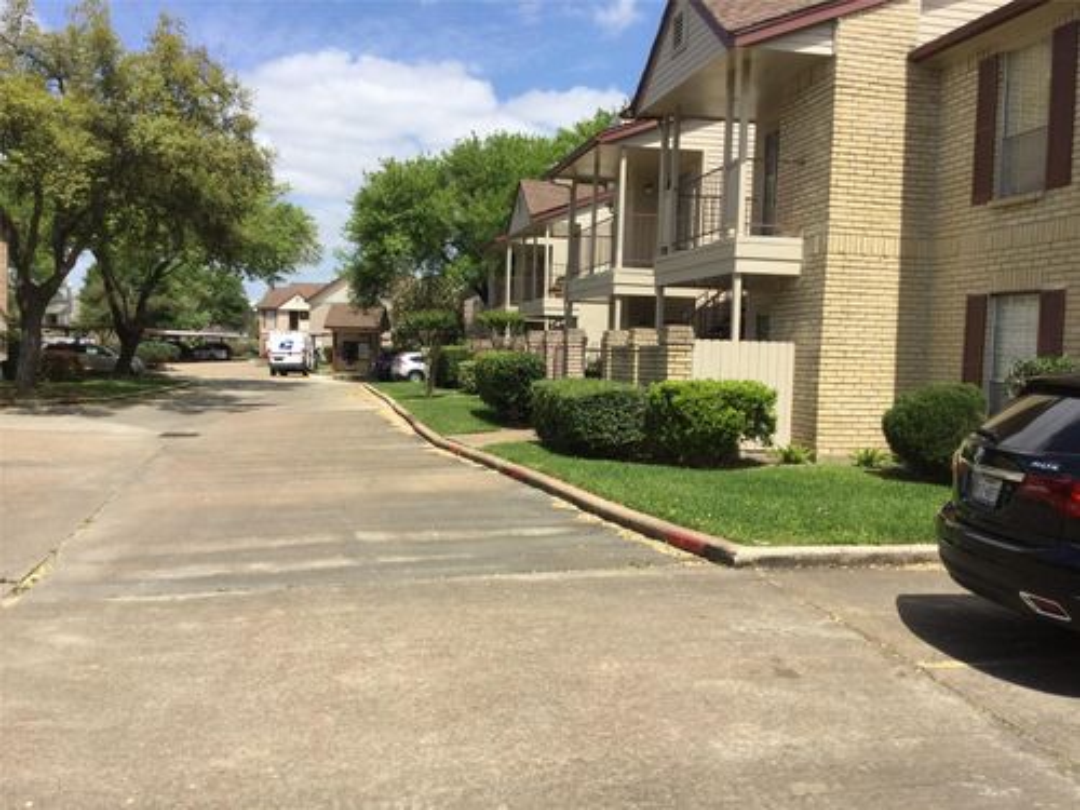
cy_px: 405
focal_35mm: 31
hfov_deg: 58.4
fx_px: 967
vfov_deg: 45.4
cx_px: 540
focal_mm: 3.3
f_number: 2.4
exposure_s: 1/1597
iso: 25
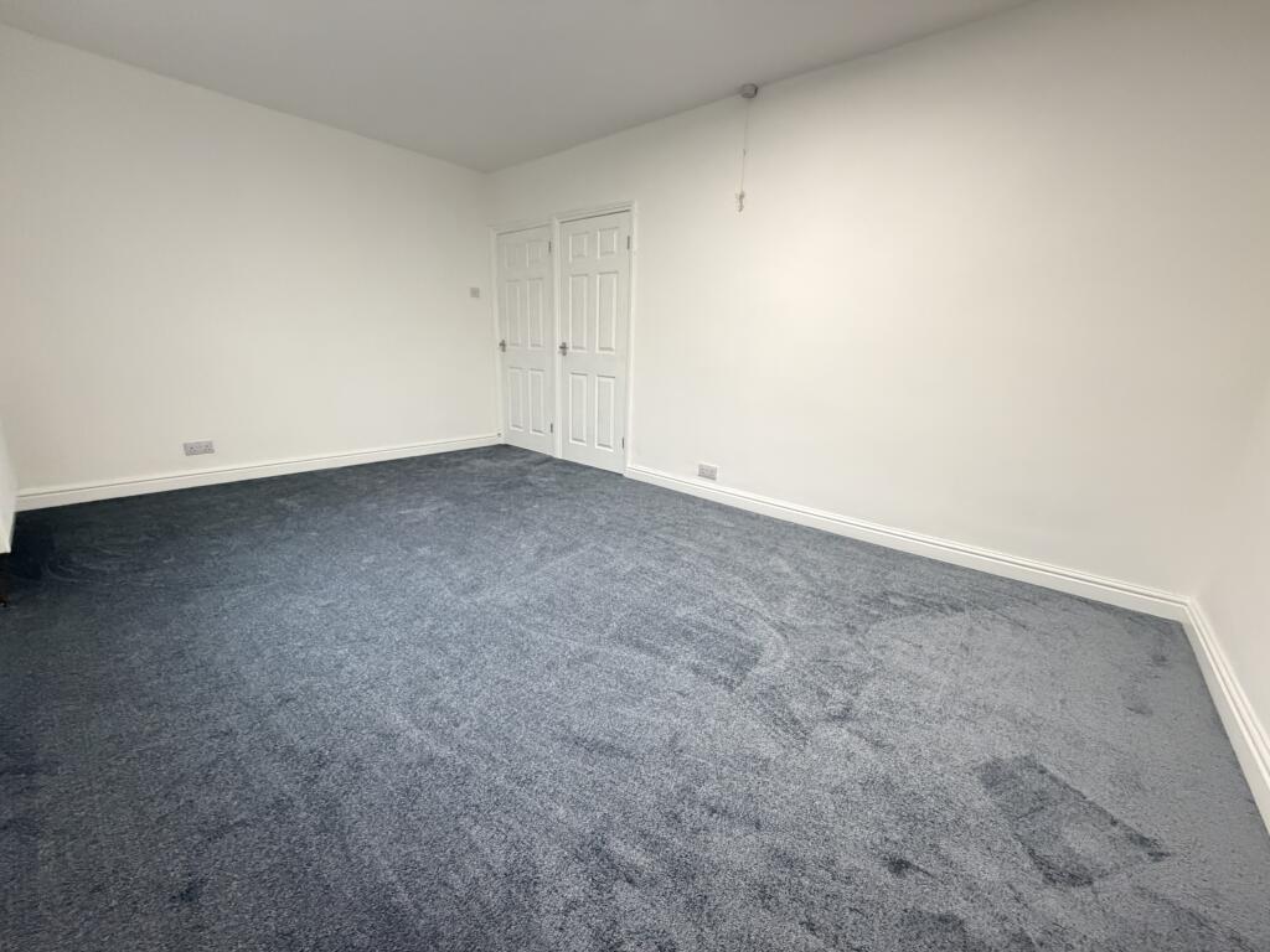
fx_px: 514
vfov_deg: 85.7
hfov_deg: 102.1
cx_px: 635
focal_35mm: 14
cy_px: 476
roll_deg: -1.4
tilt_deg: -14.1
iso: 500
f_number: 2.2
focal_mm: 2.22
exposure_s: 1/50
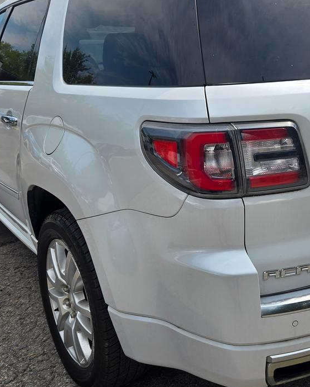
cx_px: 232
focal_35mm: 41
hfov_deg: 35.7
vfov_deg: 44.7
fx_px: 470
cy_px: 174
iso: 25
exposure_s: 1/1668
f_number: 1.8
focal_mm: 5.4
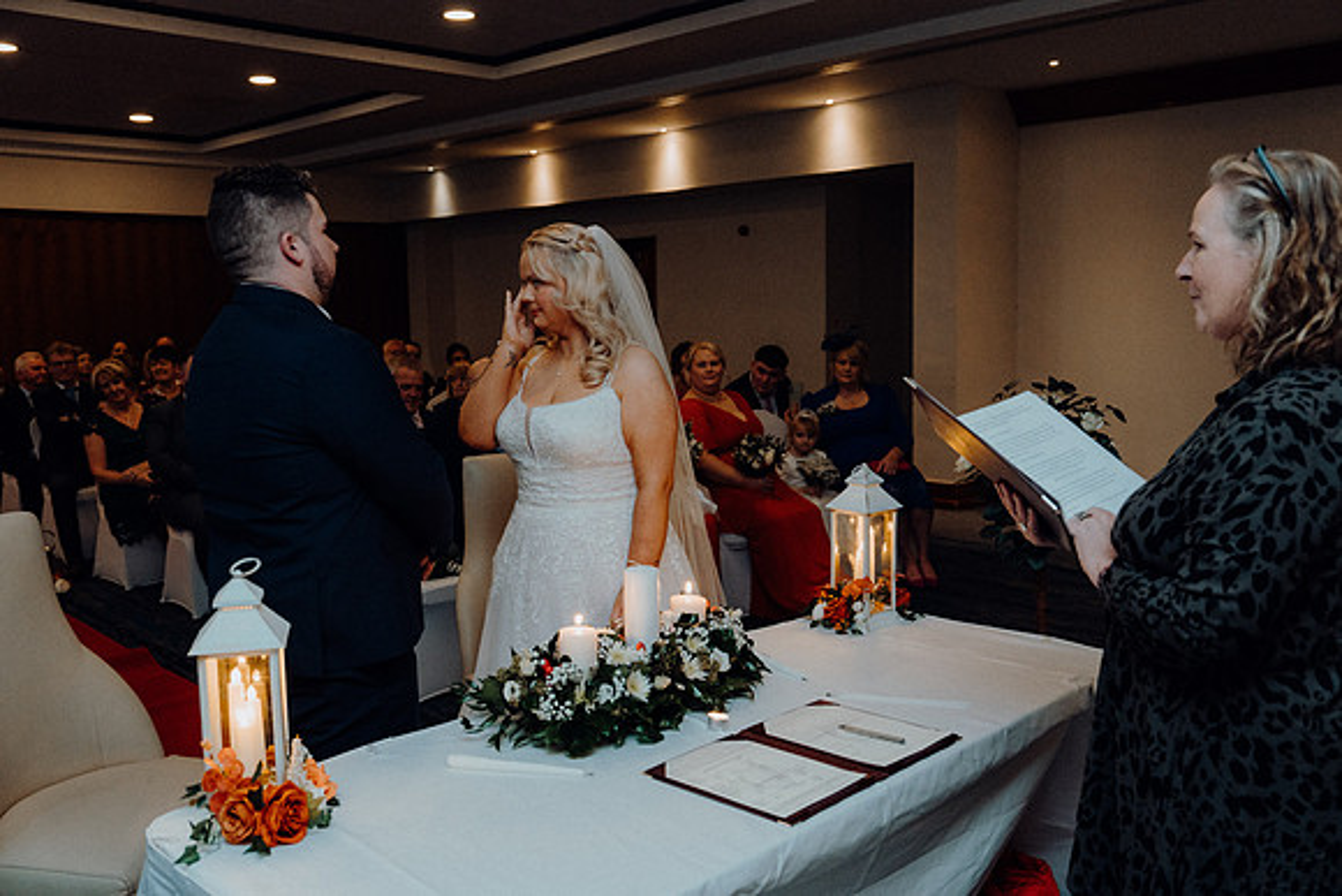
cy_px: 448
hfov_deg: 58.7
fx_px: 1193
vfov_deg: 41.1
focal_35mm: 32
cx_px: 671
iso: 2500
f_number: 3.5
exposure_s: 1/160
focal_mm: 32
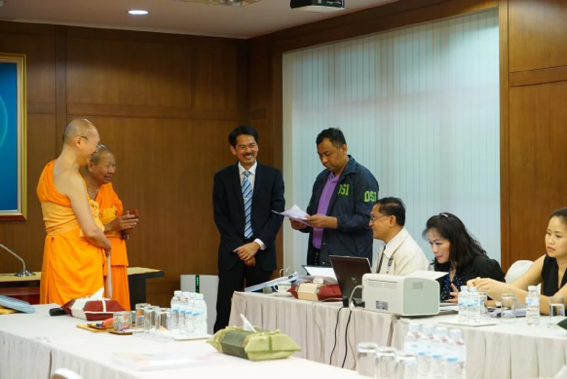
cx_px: 284
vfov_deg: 19.5
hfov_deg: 28.8
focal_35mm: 70
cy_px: 190
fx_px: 1103
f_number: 5.6
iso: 3200
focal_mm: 70
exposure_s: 1/60
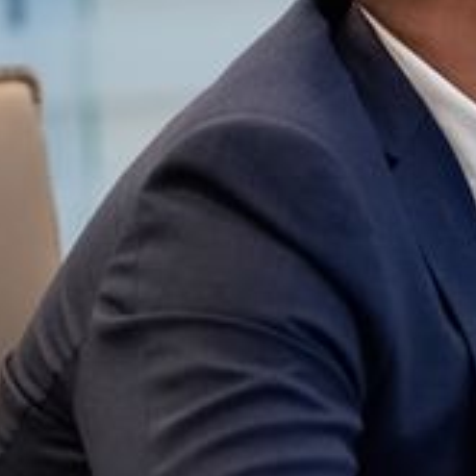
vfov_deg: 2.7
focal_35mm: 653
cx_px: 382
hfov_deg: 2.7
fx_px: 10159
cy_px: 202
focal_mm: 182
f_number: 2.8
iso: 2000
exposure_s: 1/250
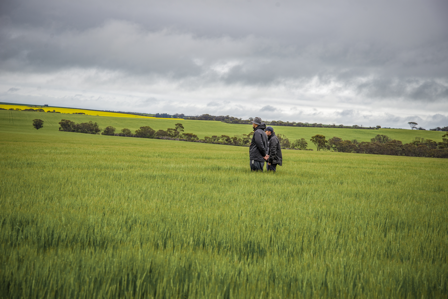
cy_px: 150
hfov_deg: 23.9
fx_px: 1058
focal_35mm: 85
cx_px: 224
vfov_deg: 16.1
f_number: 6.3
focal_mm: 85
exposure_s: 1/160
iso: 200
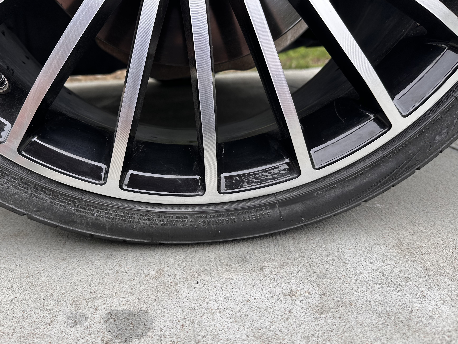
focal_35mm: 28
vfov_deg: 49.7
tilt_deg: -17.5
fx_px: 370
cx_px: 203
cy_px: 174
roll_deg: -7.3
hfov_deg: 63.3
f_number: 1.78
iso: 80
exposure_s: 1/454
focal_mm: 6.86
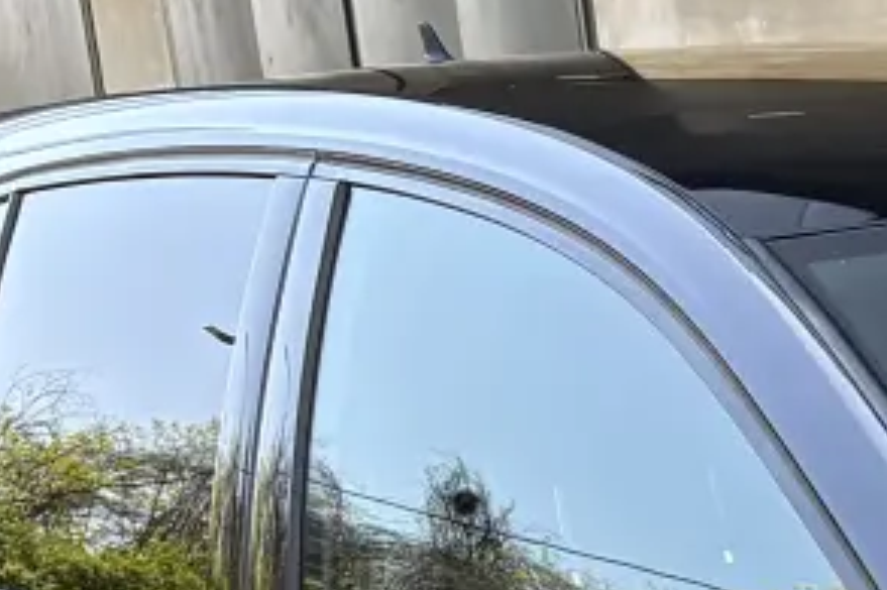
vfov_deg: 9.2
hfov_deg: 13.2
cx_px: 1810
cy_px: 1437
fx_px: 3275
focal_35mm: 133
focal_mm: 5.96
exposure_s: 1/283
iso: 50
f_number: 1.6
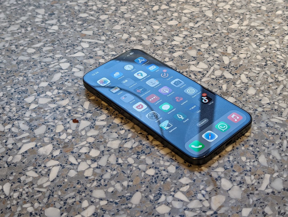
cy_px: 108
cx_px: 144
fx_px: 408
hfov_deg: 38.9
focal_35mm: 49
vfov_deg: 29.8
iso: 40
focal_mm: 6.9
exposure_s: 1/58.6
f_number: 1.68
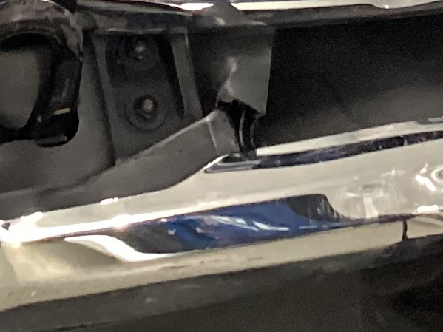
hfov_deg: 11.6
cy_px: -413
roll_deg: +1.3
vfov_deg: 8.2
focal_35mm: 169
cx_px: 73
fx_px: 2162
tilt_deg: -14.3
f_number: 2.4
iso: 250
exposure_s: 1/40
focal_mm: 3.3
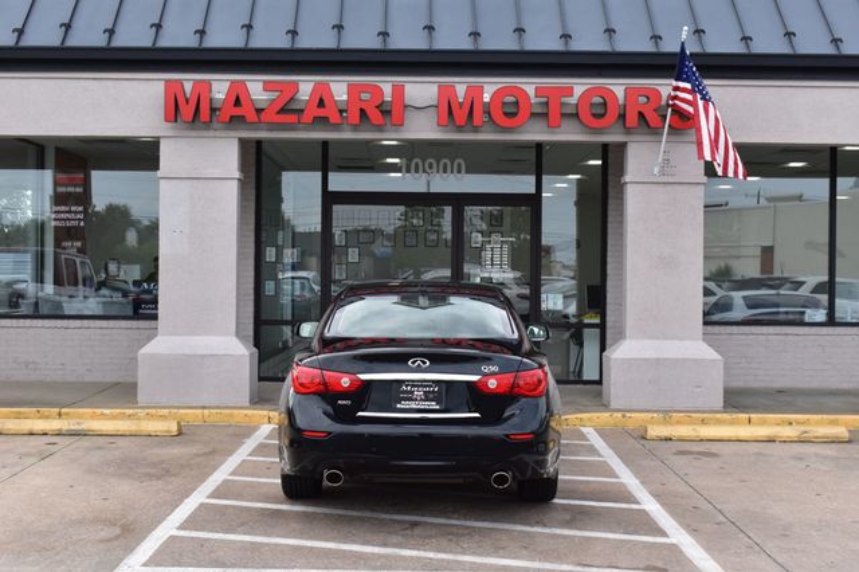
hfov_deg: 38.9
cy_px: 286
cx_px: 430
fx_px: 1216
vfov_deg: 26.5
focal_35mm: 51
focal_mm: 34
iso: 400
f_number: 10
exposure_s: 1/250
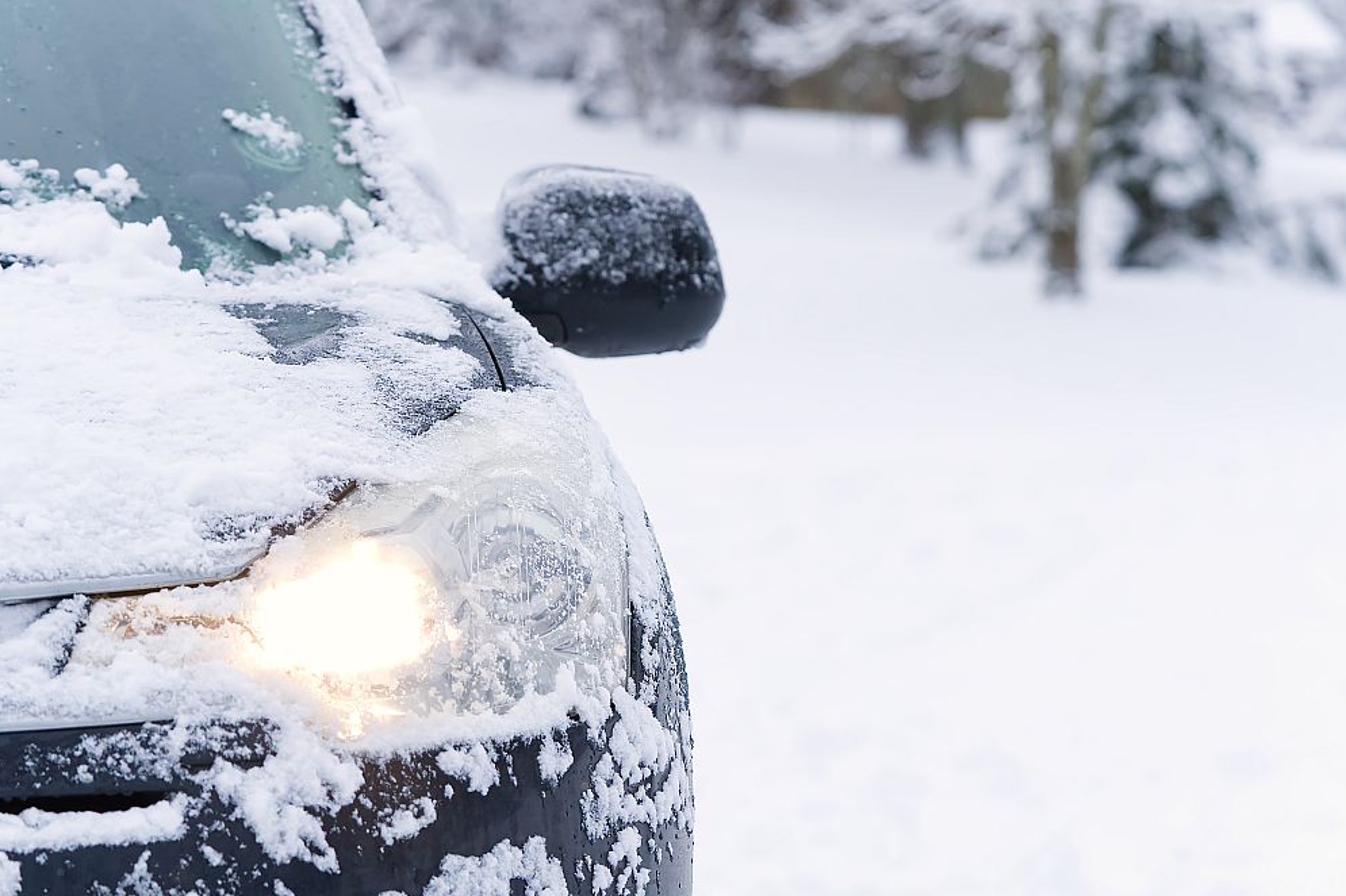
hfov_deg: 14.8
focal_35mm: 139
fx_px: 5196
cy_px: 441
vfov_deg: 9.9
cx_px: 667
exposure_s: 1/1000
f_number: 5
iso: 500
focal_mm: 90
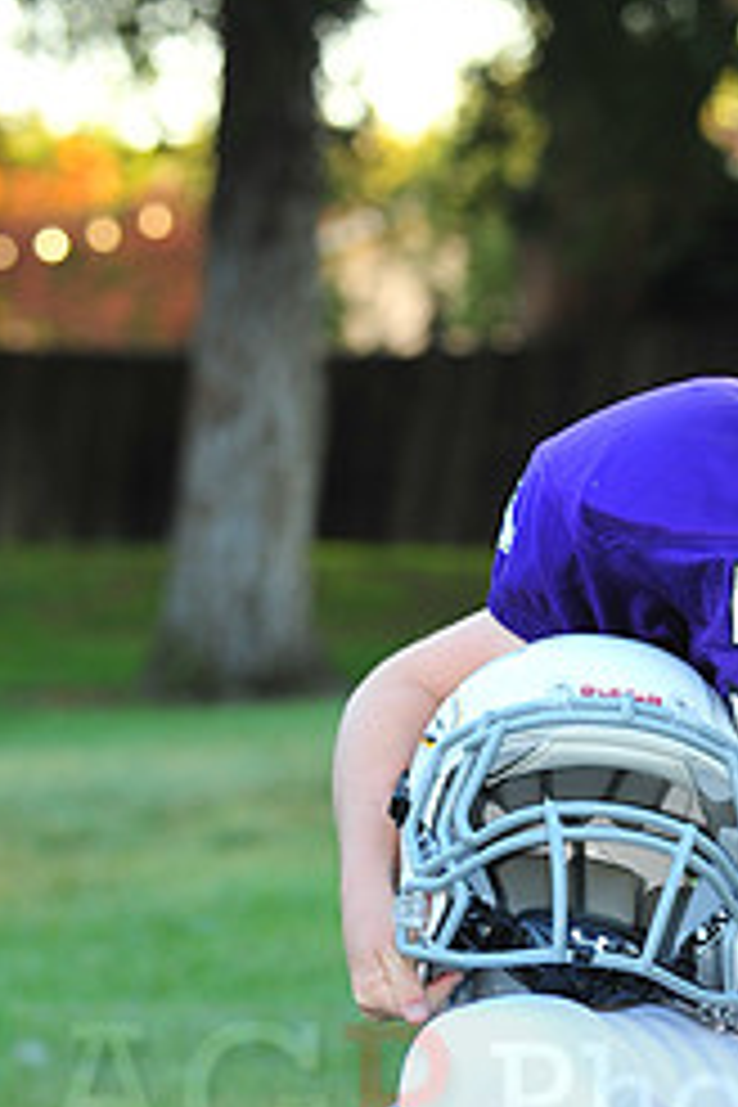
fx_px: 6887
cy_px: 1066
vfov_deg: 9.1
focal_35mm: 224
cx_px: 819
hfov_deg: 6.1
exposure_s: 1/60
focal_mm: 95
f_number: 4.5
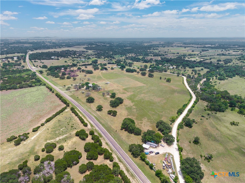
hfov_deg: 71.6
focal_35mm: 24
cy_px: 92
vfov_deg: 56.8
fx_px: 170
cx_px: 122
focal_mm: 8.67
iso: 120
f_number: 1.8
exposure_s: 1/3000
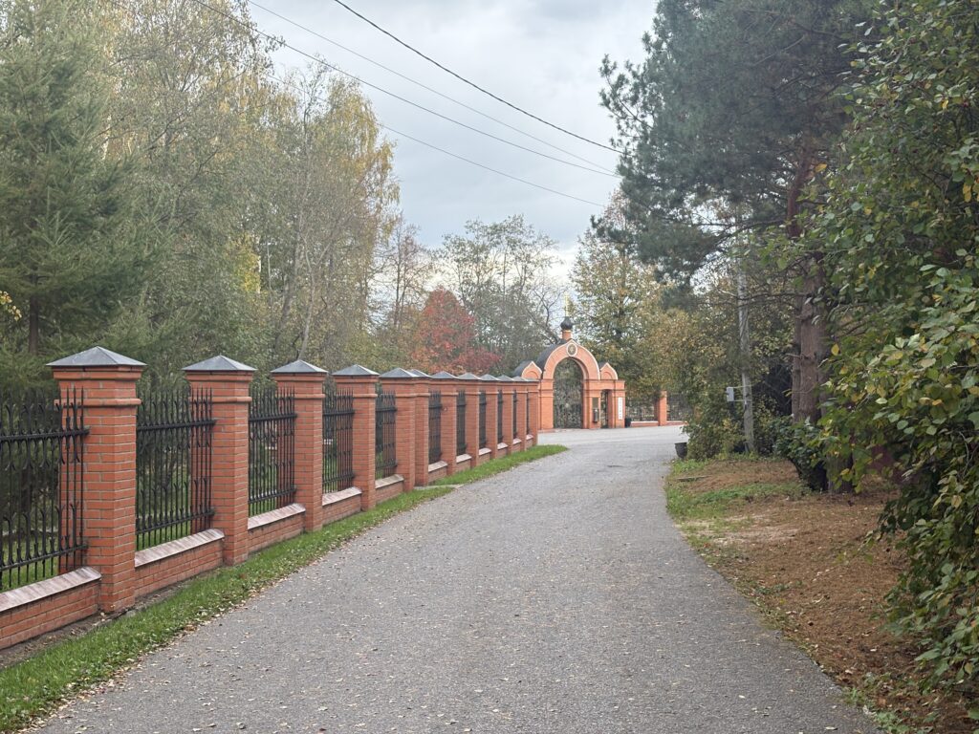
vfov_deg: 28.0
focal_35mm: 52
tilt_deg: +2.0
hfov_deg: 36.8
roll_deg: +0.0
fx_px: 1471
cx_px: 490
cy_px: 367
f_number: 1.6
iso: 40
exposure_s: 1/143
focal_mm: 5.96
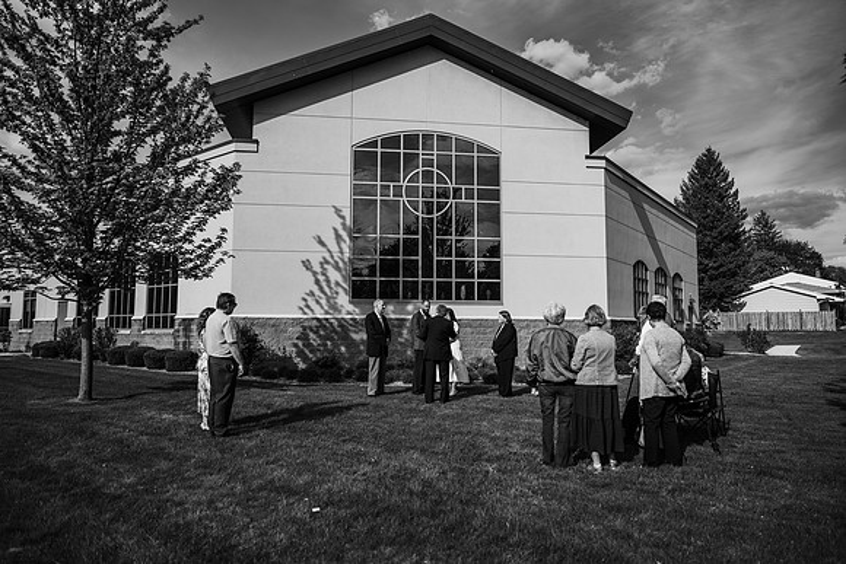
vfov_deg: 53.2
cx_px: 423
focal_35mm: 24
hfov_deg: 73.7
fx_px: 564
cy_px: 282
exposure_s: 1/4000
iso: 125
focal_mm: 24
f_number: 2.8
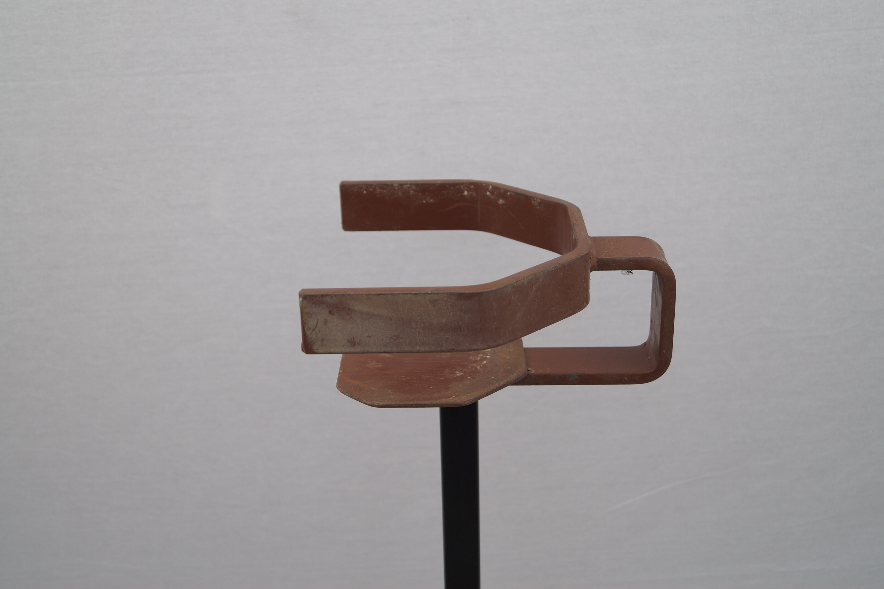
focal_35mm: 45
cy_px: 294
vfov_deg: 29.9
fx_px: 1105
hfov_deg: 43.6
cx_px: 442
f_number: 4.5
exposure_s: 1/160
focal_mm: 30
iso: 125
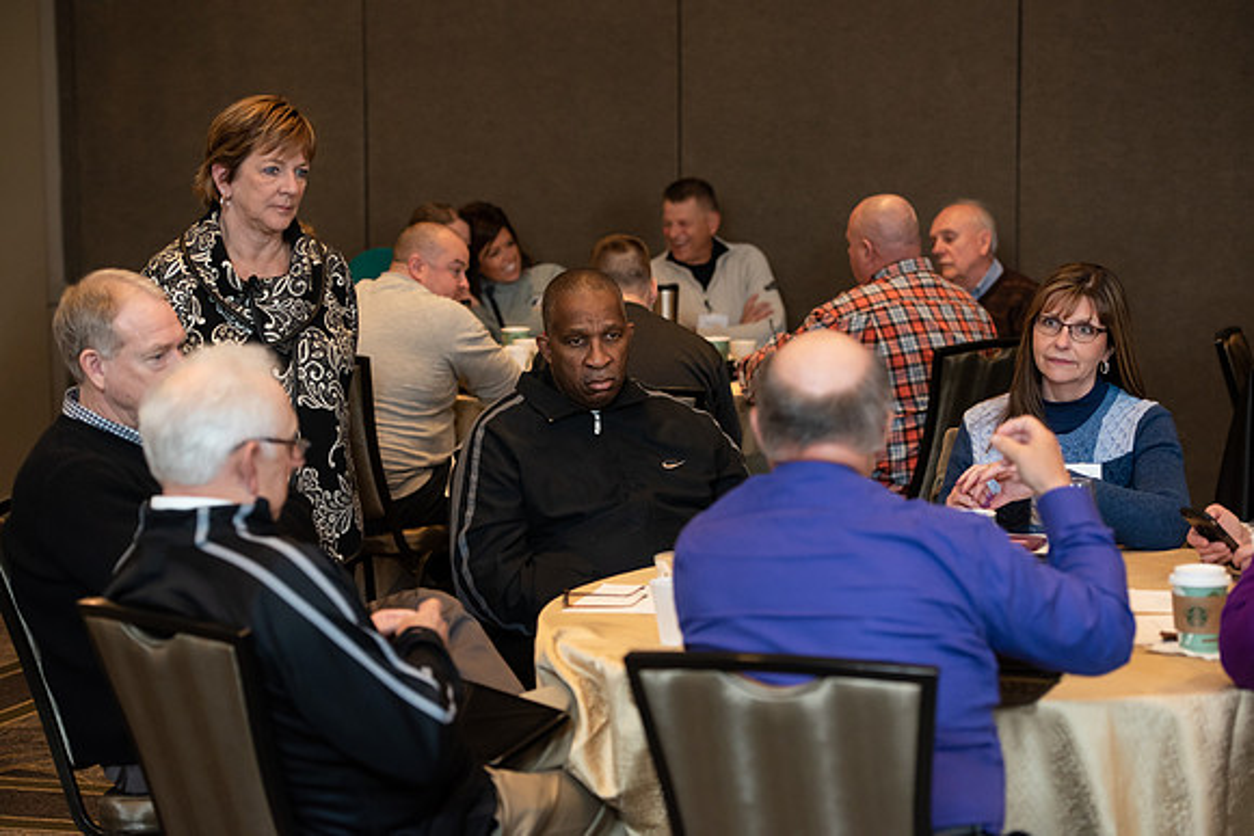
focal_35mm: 95
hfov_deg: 21.5
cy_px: 418
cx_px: 627
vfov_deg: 14.4
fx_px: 3310
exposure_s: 1/160
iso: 1250
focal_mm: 95
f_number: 4
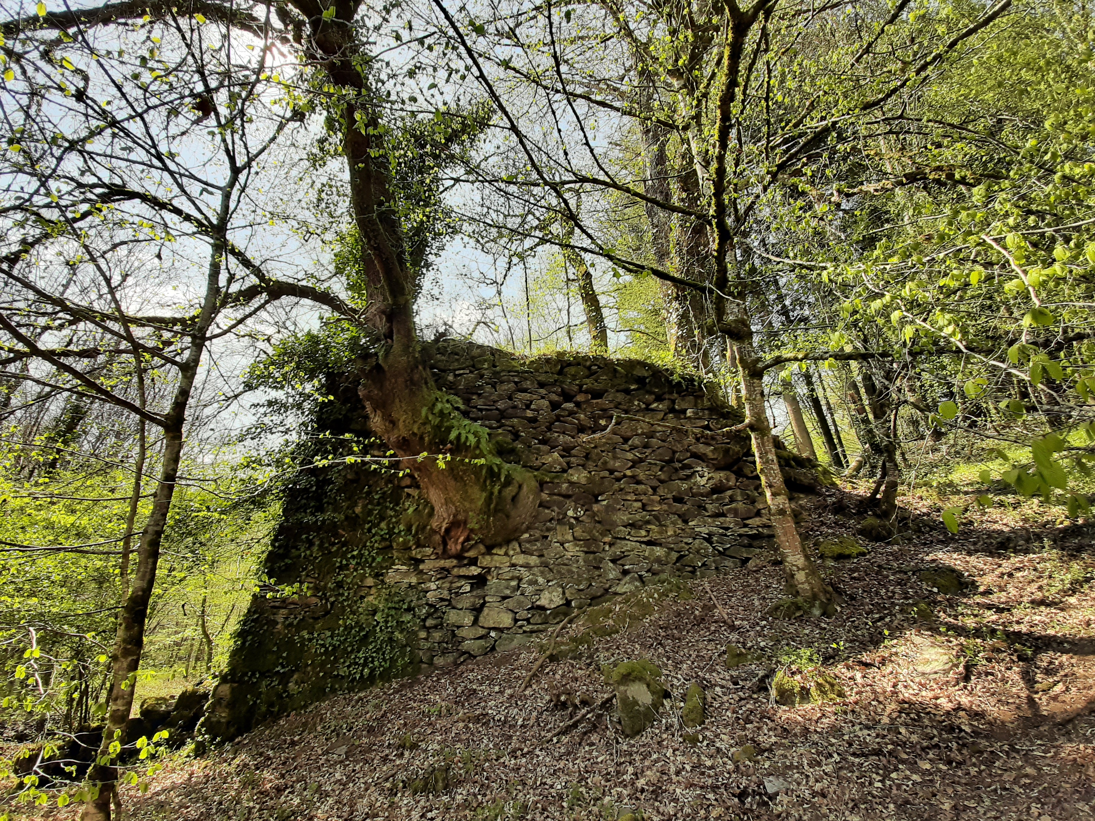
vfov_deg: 89.9
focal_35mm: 13
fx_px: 411
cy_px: 410
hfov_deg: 106.2
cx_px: 548
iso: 40
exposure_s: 1/416
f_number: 2.2
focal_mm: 1.42
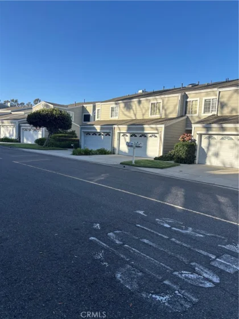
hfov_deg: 53.1
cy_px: 160
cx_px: 120
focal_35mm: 26
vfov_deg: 67.3
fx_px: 239
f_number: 1.6
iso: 50
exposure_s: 1/1721
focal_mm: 5.96
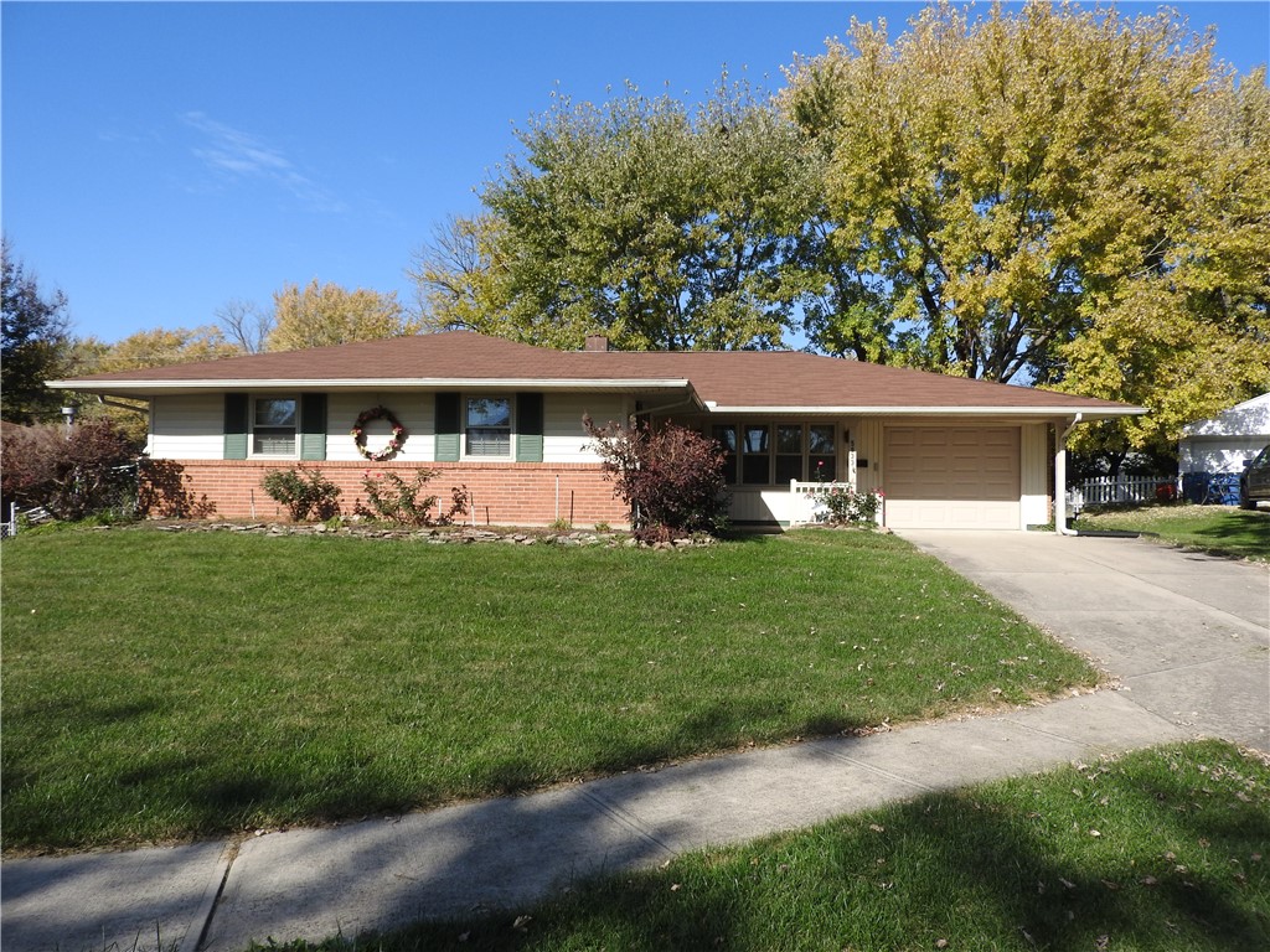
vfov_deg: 56.8
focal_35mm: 24
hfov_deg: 71.6
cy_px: 476
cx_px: 635
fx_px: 881
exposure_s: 1/1250
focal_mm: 4.3
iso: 100
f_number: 3.3
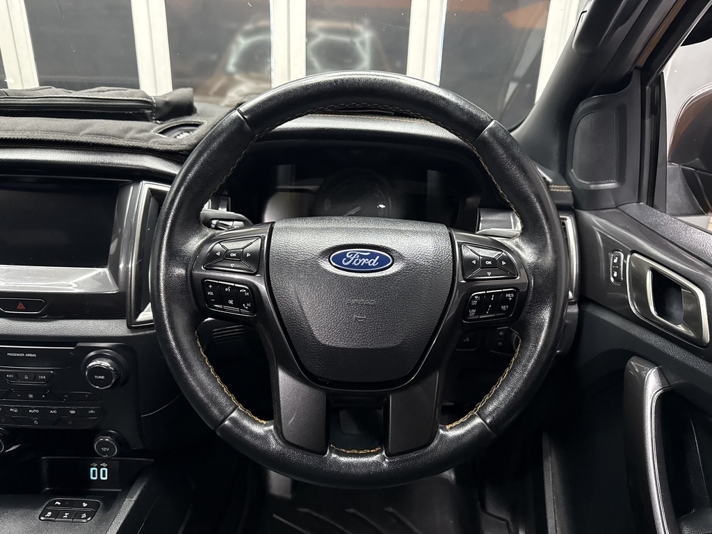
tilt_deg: -21.2
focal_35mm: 24
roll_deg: -2.5
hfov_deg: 71.6
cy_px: 267
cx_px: 356
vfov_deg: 56.8
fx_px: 494
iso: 1000
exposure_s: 1/40
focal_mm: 6.76
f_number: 1.78
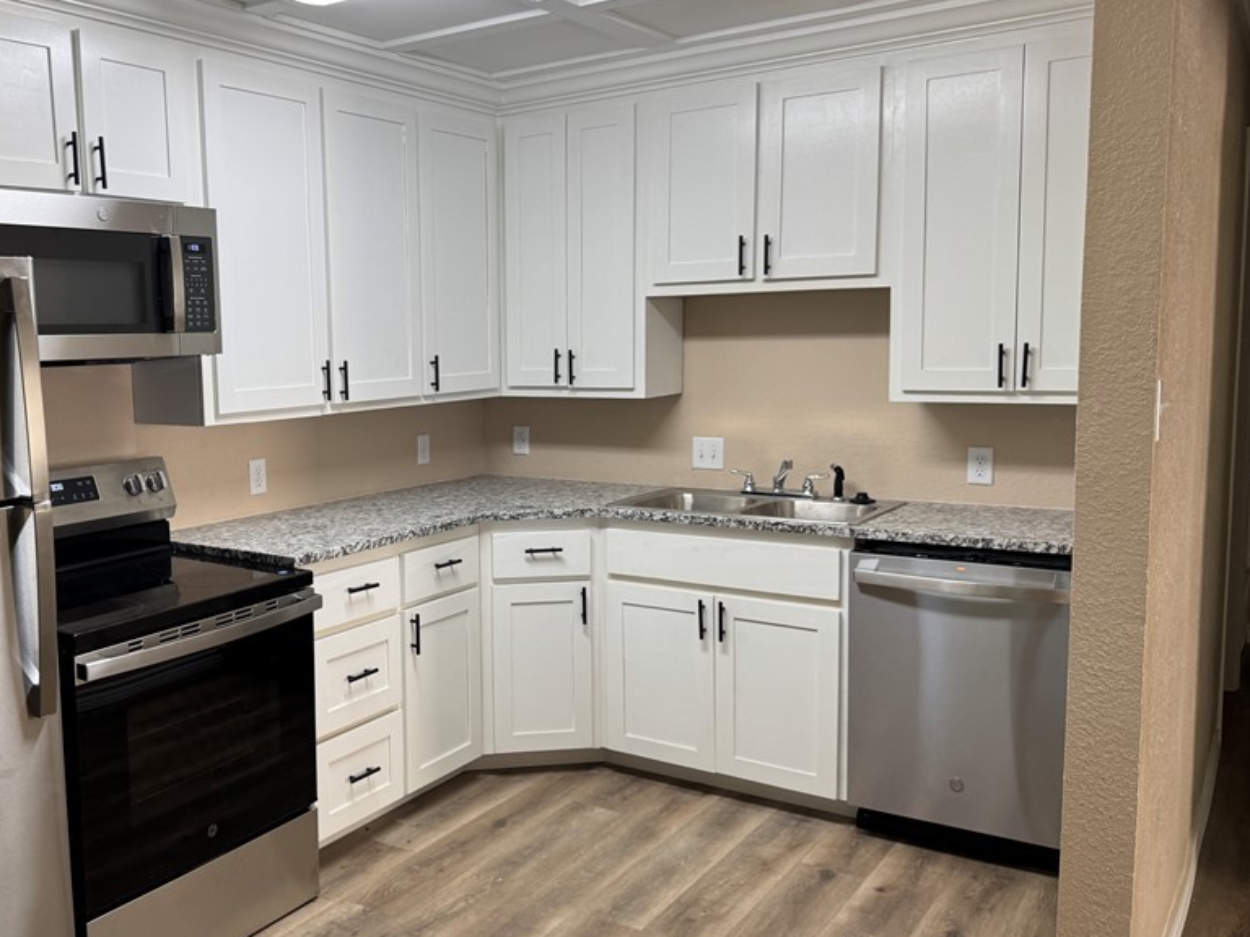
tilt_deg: -7.5
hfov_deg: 55.7
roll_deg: +0.8
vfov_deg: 44.2
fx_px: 1156
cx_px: 426
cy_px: 464
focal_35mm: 32
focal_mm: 6.76
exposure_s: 1/120
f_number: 1.78
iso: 100
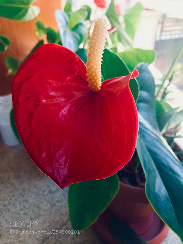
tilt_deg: -34.4
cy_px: 122
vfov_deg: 63.4
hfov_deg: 49.7
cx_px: 92
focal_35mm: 28
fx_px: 197
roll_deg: -1.5
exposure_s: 1/100
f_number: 1.8
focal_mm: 3.99
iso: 32
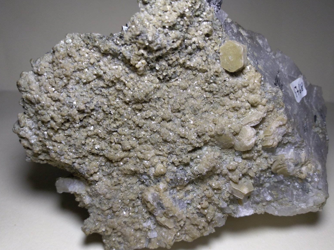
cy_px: 126
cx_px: 171
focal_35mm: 27
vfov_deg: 51.4
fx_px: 261
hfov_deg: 65.3
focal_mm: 3.54
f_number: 2
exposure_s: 1/33.3
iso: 105
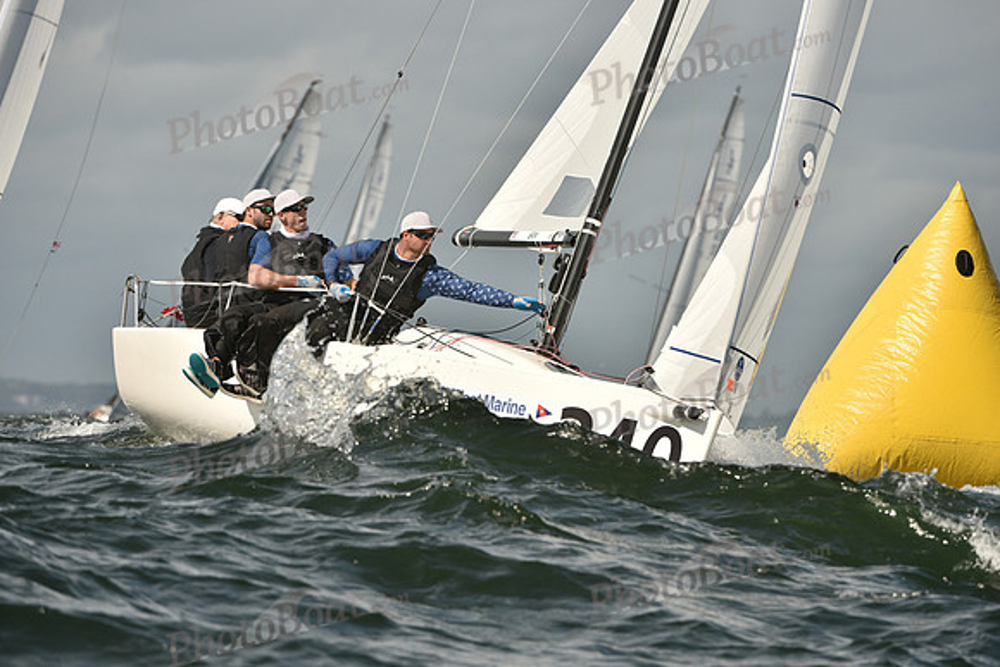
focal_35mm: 360
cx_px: 500
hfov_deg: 5.7
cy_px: 334
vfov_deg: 3.8
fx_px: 10002
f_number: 8
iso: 320
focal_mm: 360
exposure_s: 1/1600
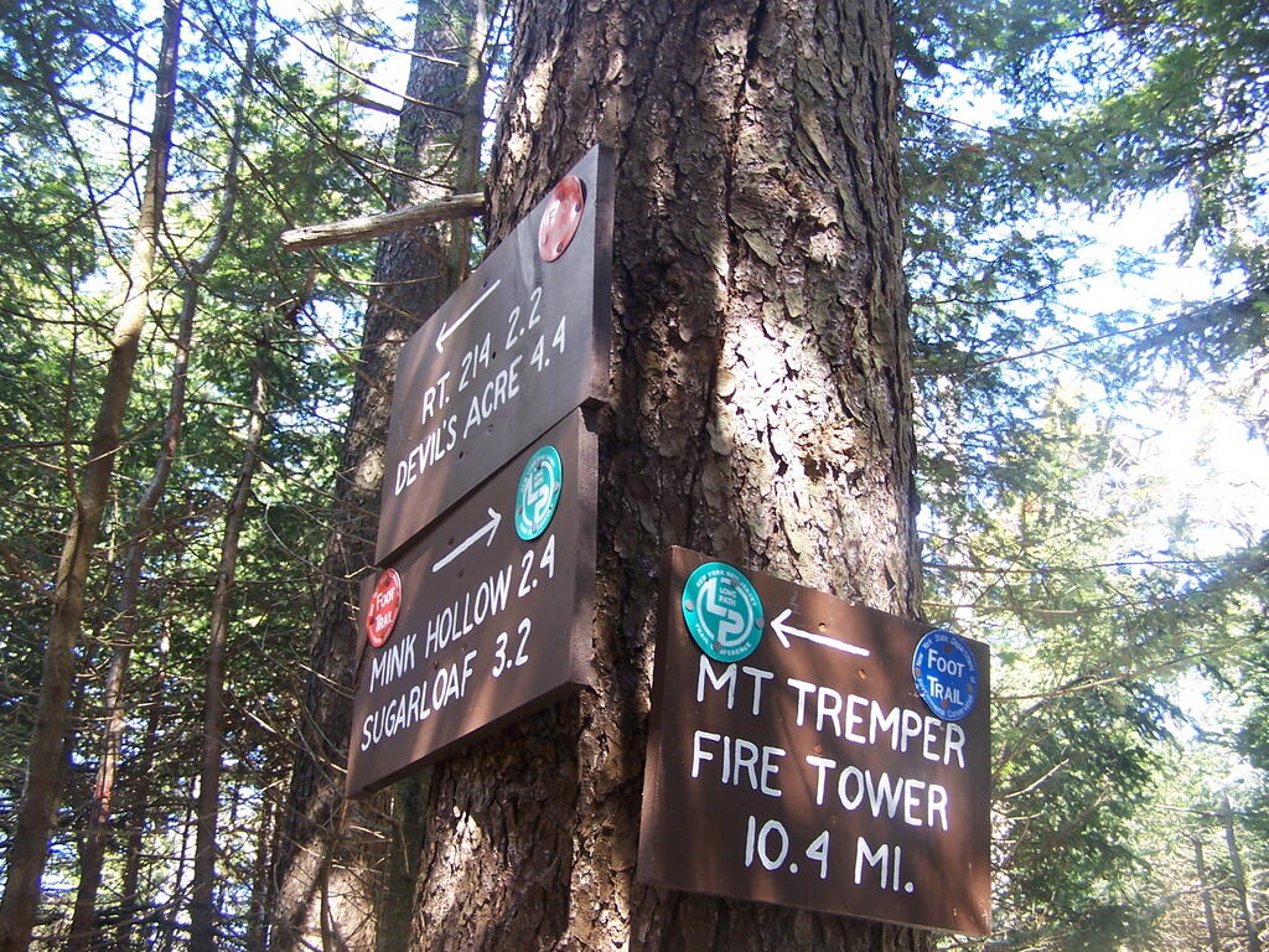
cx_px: 634
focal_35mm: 38
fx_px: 1393
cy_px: 476
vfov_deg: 37.7
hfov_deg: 49.0
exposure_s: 1/30
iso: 80
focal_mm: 6.3
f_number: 2.8
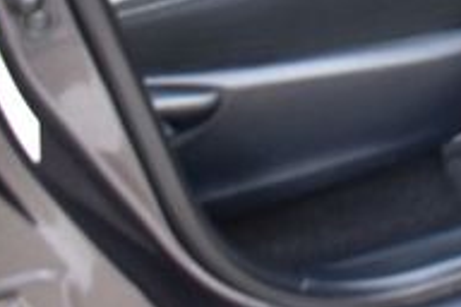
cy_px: -189
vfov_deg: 11.8
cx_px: 660
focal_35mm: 110
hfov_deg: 17.1
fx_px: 1409
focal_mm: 22
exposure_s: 1/25
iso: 400
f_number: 7.1
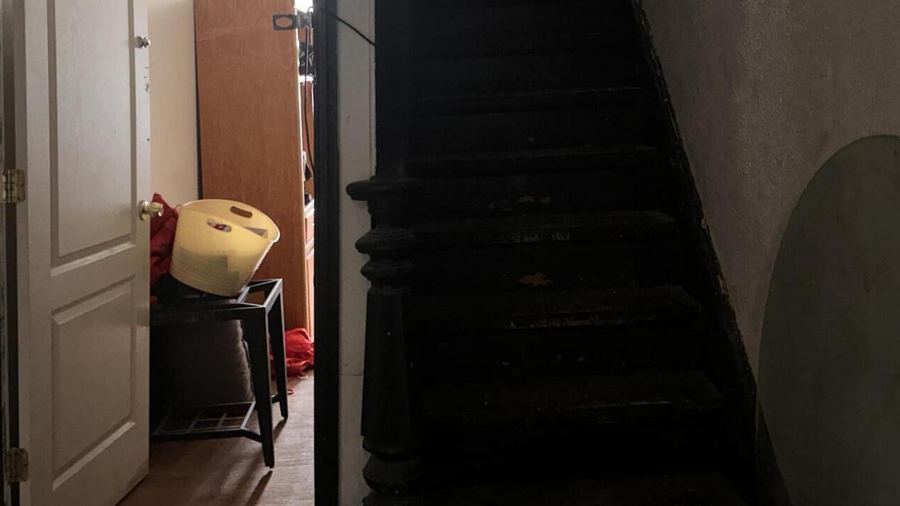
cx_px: 408
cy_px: 95
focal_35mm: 41
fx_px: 978
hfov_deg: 49.3
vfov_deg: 28.3
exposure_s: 1/31
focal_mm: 6.86
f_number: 1.78
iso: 1000
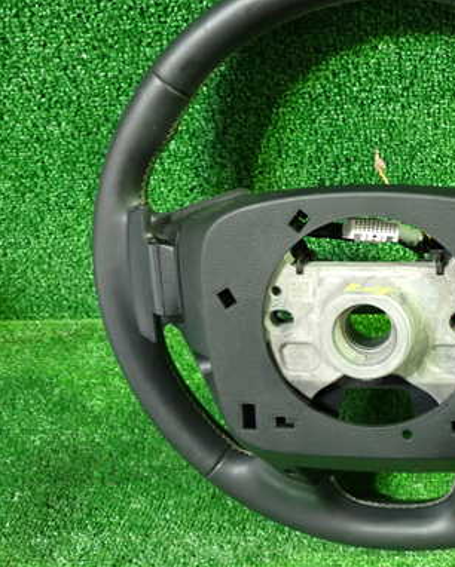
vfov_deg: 40.3
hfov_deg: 31.8
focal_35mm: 46
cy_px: 249
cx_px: 373
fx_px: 774
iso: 800
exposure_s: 1/30
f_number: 2.3
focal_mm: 5.4
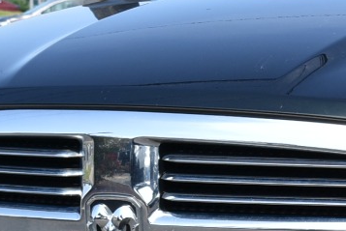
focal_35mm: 258
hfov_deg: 7.8
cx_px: 493
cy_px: 234
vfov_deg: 5.3
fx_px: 2483
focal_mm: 38
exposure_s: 1/320
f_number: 9
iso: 200
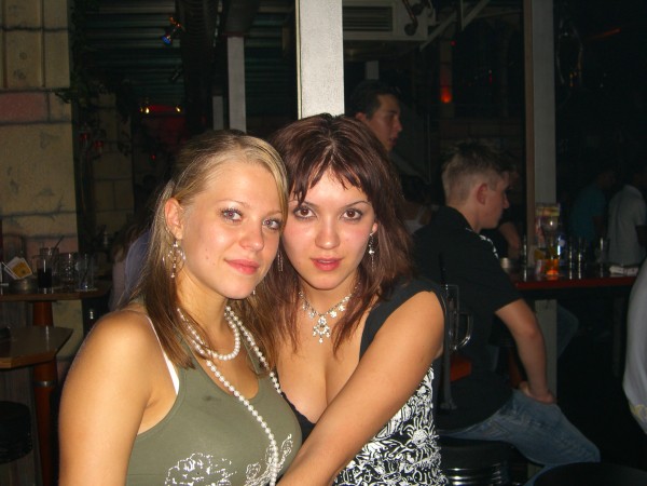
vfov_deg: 31.5
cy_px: 243
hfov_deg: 41.2
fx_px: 860
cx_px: 324
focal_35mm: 46
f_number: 3.1
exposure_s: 1/60
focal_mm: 9.5
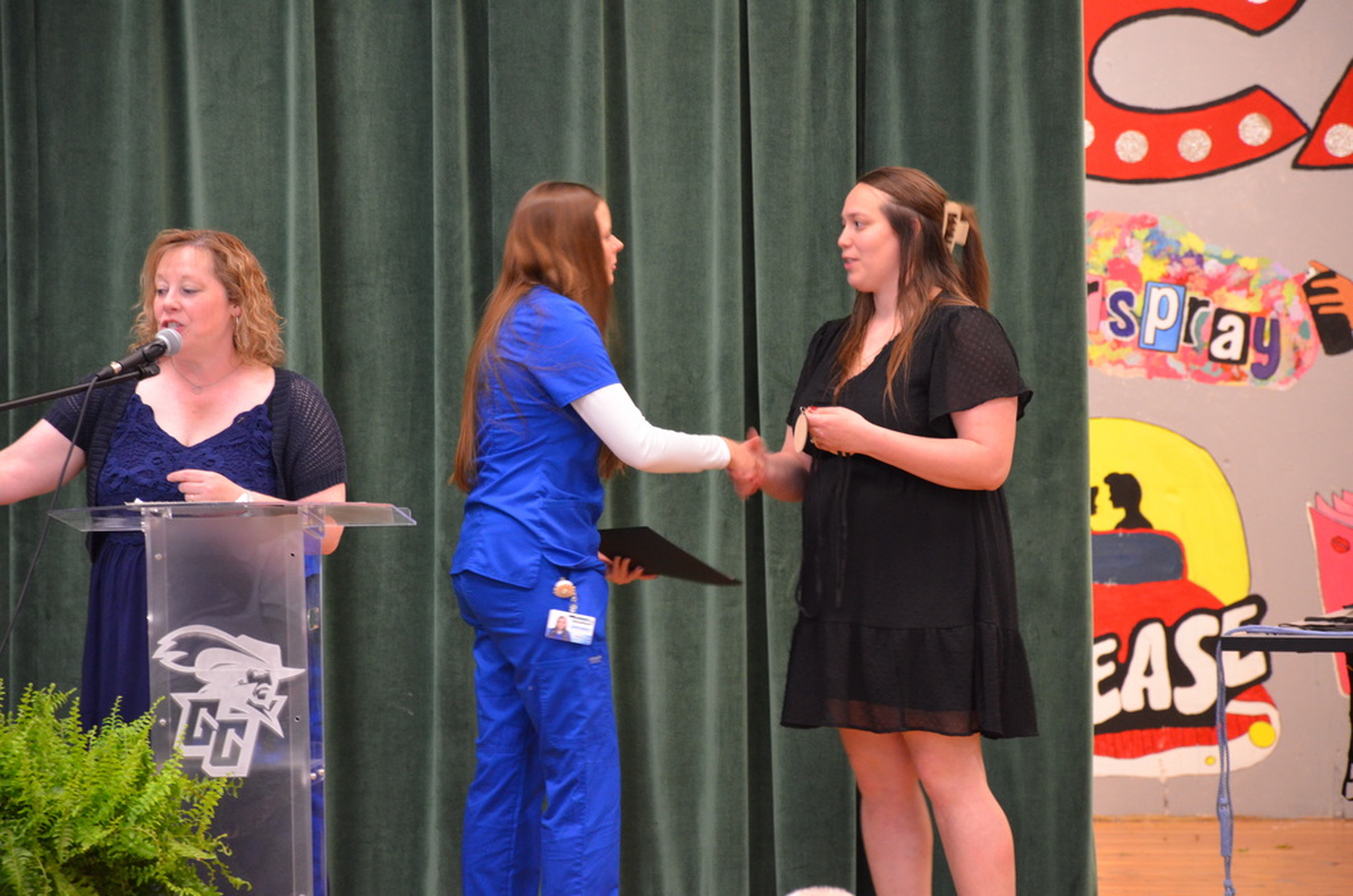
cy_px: 448
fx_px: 7875
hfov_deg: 9.8
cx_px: 676
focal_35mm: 210
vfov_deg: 6.5
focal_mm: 140
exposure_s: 1/20
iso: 1600
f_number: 5.6
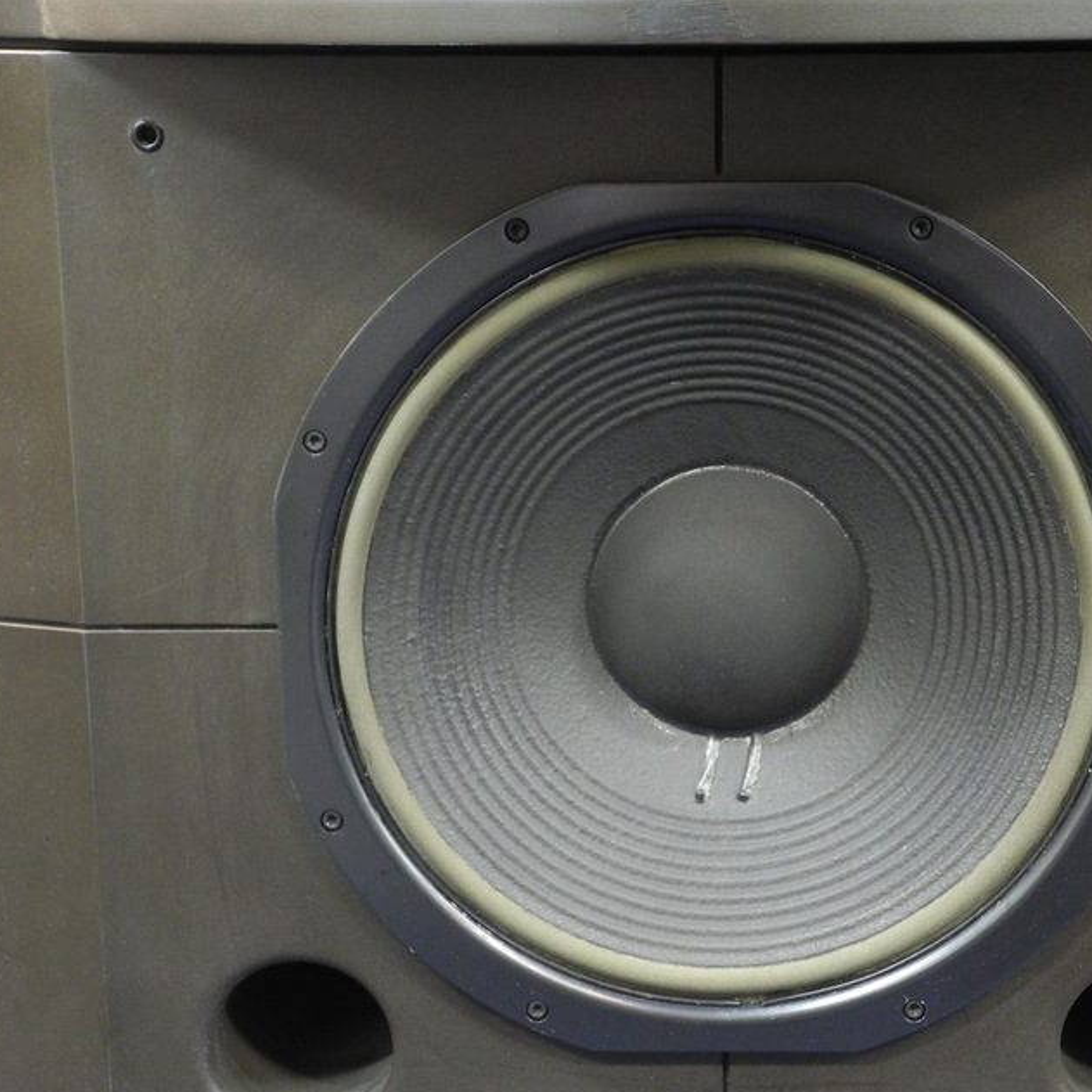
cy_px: 620
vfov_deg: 23.3
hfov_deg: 23.2
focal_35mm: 74
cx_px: 735
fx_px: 2641
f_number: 3.5
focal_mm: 11.8
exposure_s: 1/5
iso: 400
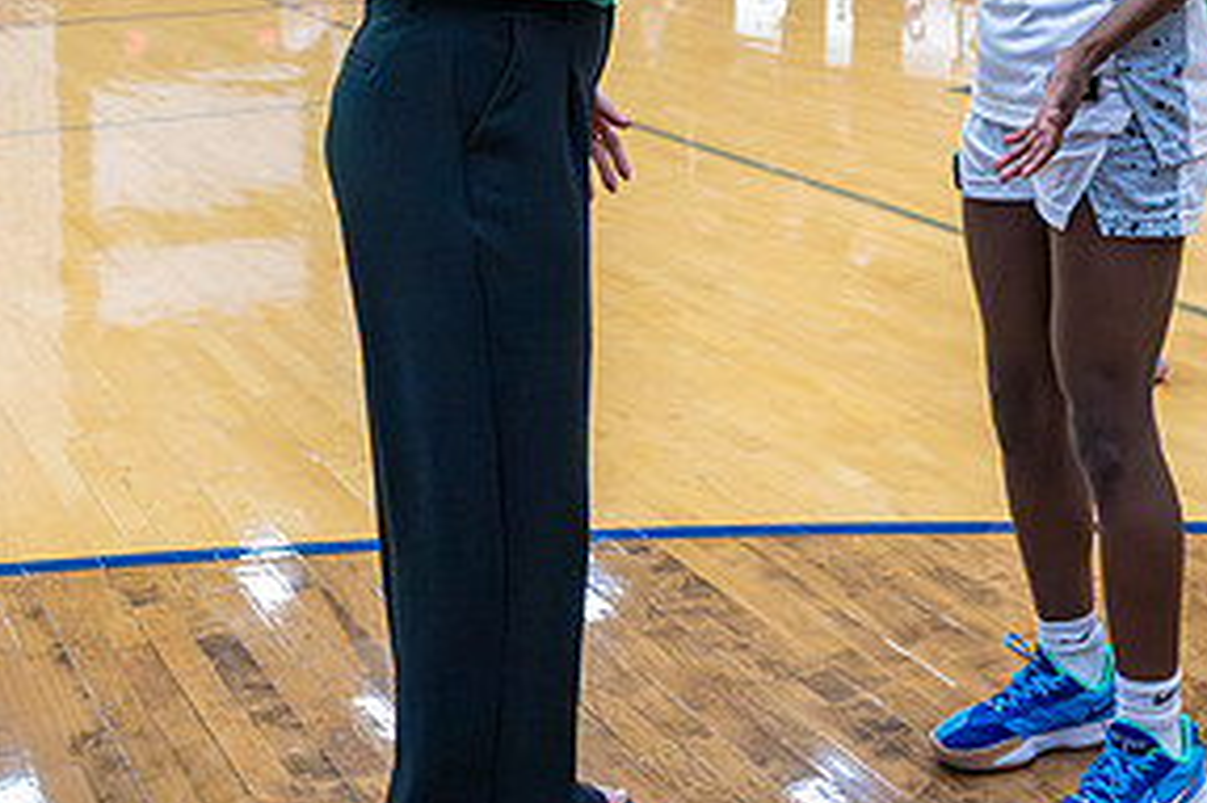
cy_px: -152
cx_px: 859
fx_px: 1977
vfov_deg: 21.4
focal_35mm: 59
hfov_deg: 33.5
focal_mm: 24
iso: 4000
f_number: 2.8
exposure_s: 1/1000
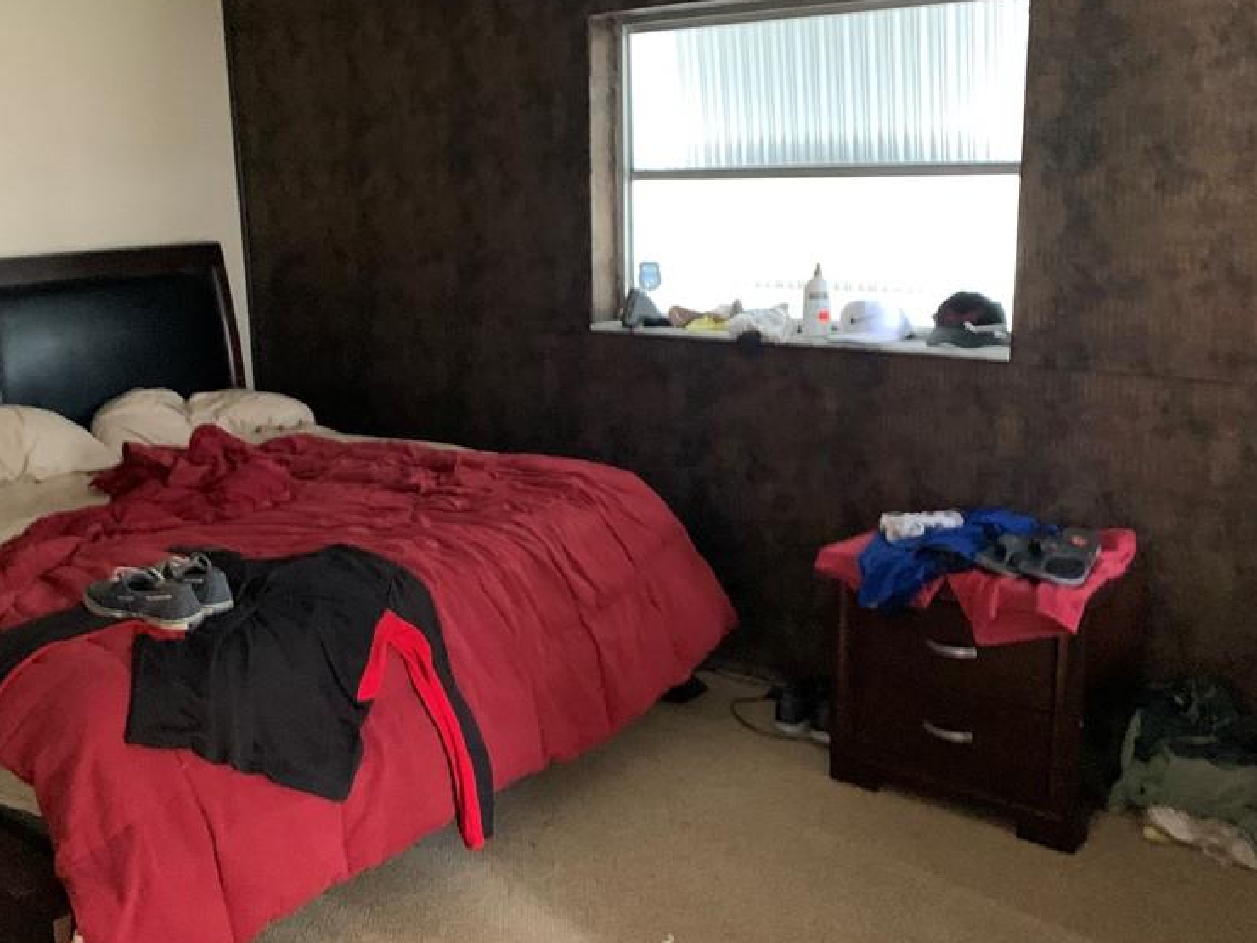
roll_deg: +0.6
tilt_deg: -12.2
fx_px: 1307
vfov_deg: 39.7
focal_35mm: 36
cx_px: 511
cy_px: 471
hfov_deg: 51.1
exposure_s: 1/29
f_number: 1.8
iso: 800
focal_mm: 4.25
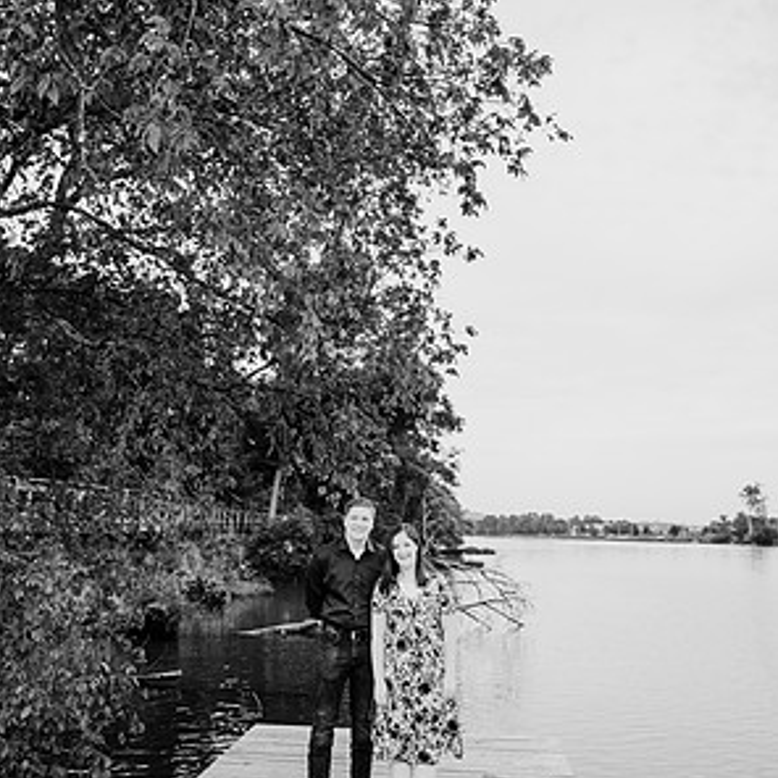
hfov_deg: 52.5
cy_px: 373
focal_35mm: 31
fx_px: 788
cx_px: 389
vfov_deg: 52.5
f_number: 2.8
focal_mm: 24
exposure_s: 1/800
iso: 200
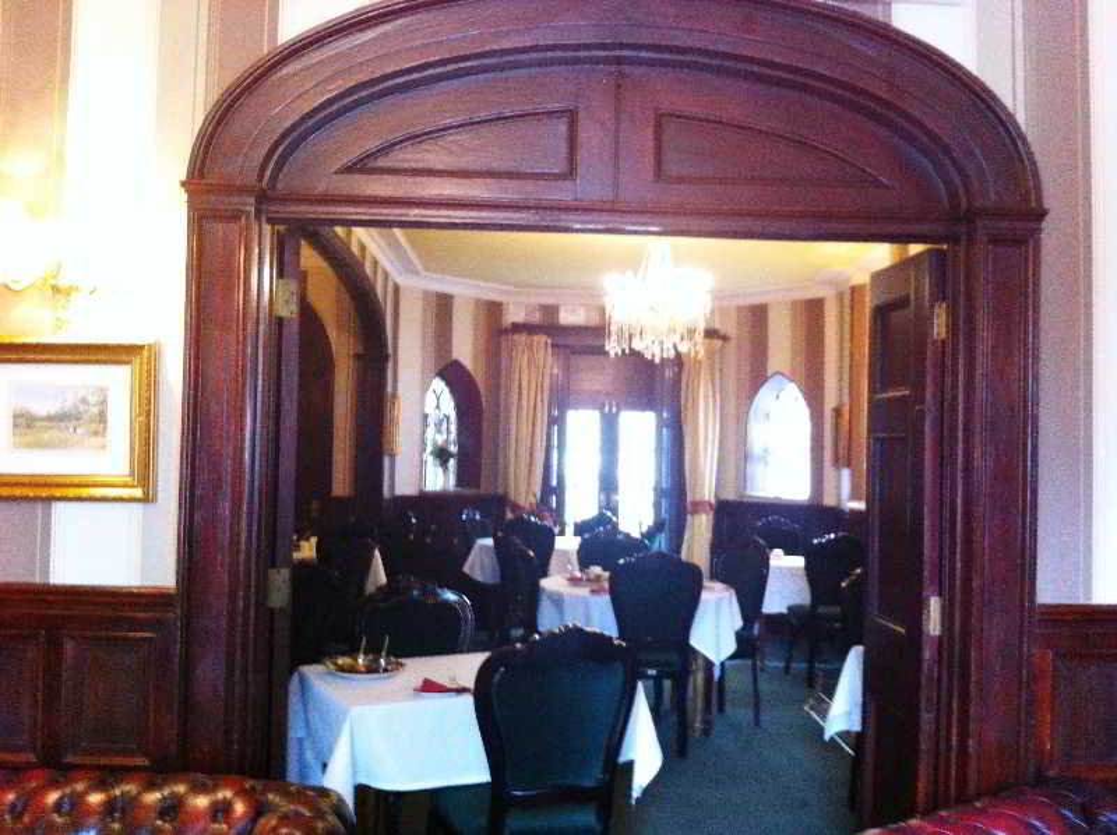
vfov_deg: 40.6
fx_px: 1128
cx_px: 558
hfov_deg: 52.7
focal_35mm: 35
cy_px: 418
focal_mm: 3.85
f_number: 2.8
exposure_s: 1/15
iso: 400
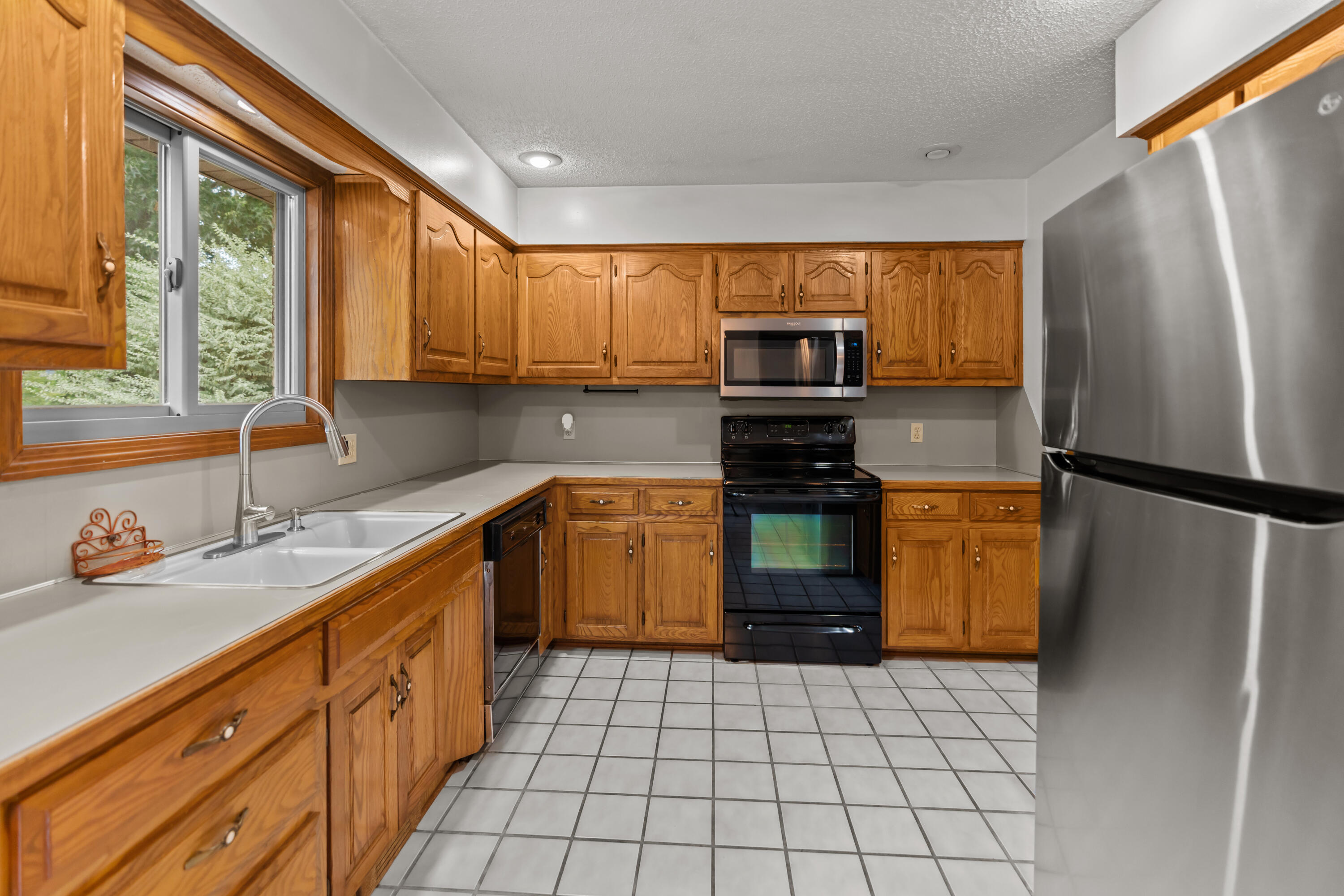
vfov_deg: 73.7
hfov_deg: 96.7
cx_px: 672
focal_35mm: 16
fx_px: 597
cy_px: 448
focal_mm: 16
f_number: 2.8
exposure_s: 1/60
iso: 400
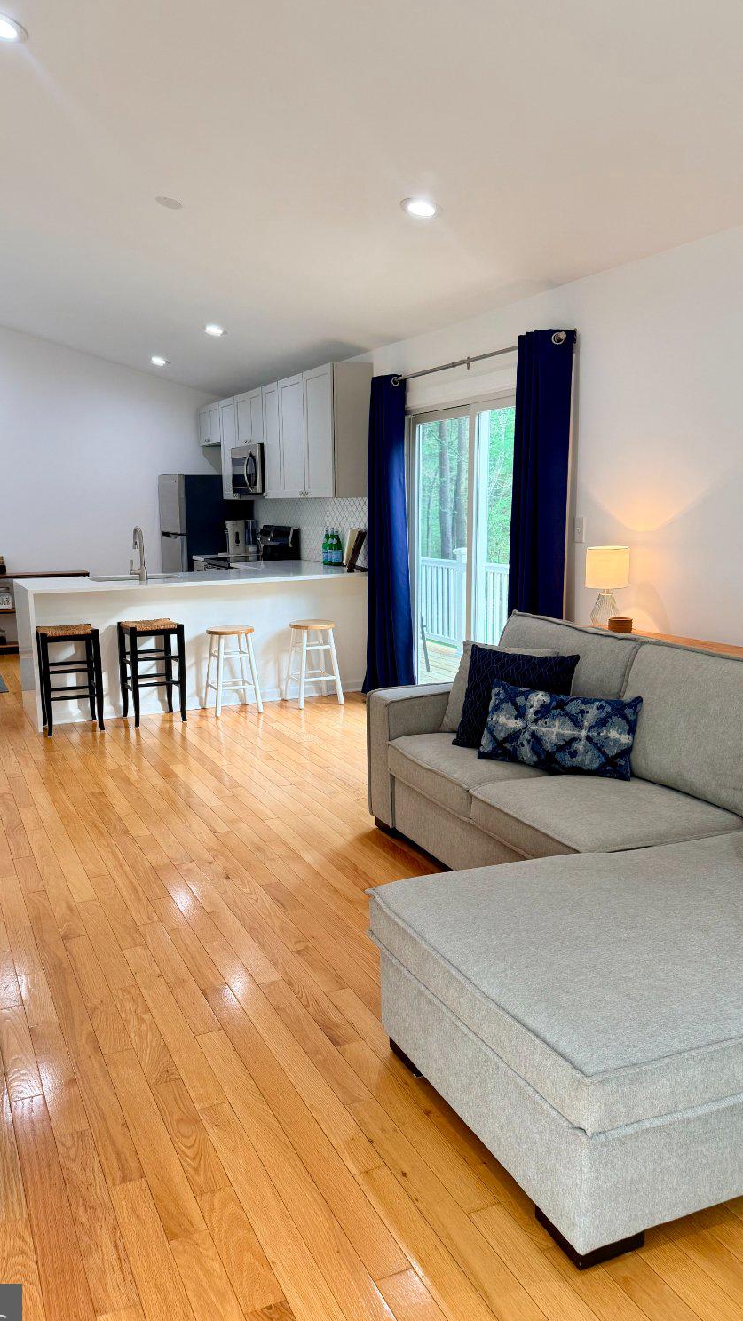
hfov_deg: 42.8
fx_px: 945
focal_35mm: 27
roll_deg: +0.2
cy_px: 674
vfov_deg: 69.8
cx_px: 312
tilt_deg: -9.1
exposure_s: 1/120
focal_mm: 6.76
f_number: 1.78
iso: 125
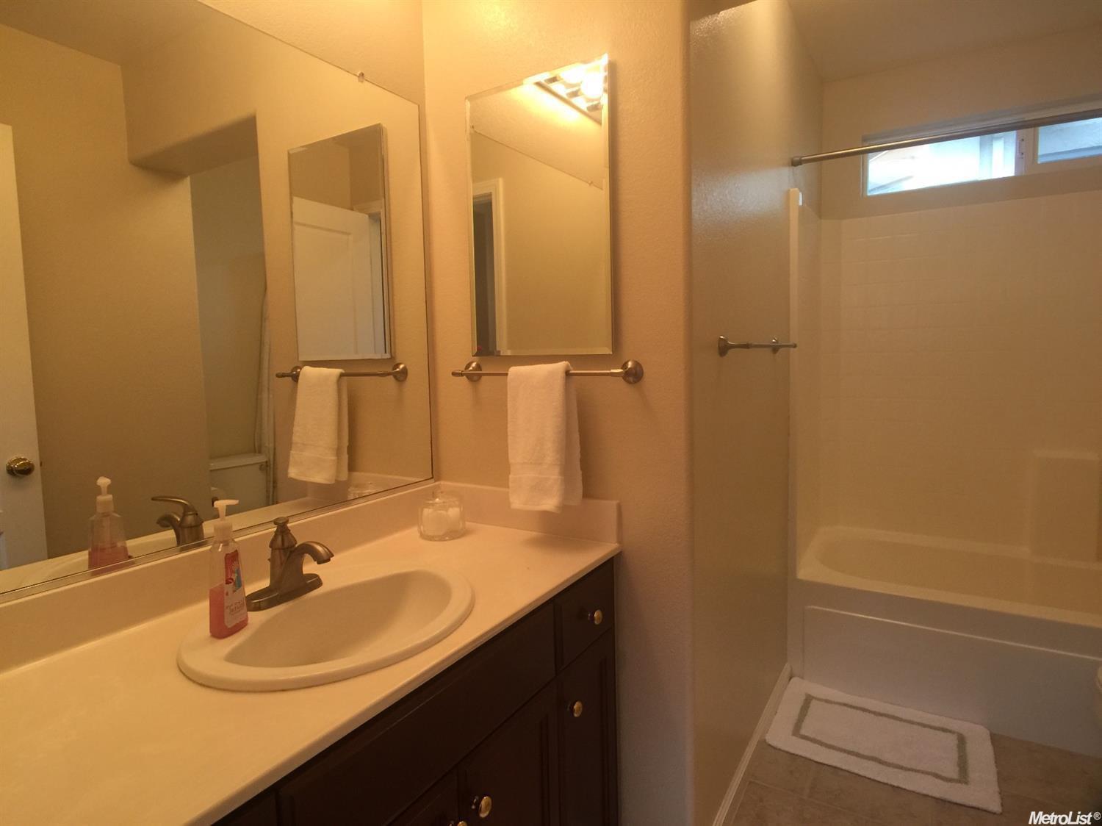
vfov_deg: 48.2
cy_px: 413
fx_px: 923
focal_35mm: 29
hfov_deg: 61.7
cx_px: 551
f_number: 2.2
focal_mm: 4.15
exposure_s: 1/30
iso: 50
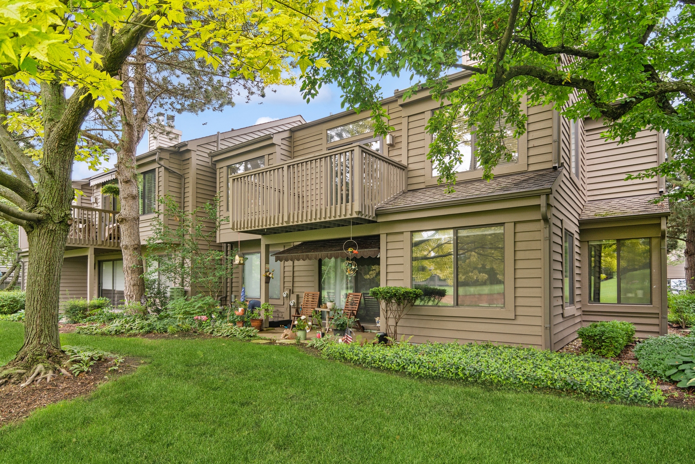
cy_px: 232
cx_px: 348
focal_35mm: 18
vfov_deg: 67.4
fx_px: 347
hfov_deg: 90.0
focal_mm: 12
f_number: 8
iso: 200
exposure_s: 1/125
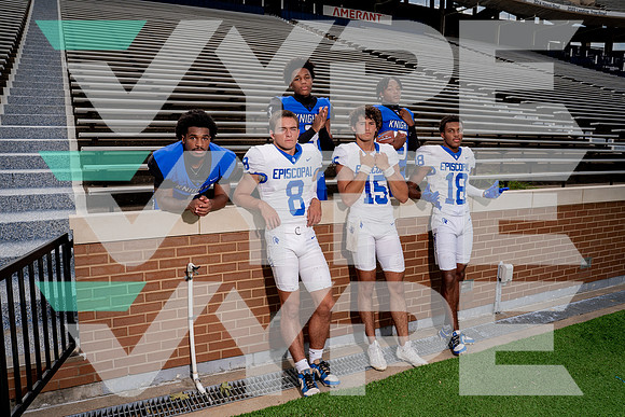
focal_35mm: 28
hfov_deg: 65.0
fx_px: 491
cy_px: 208
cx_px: 312
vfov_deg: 46.0
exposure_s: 1/800
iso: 100
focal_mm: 28
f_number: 5.6
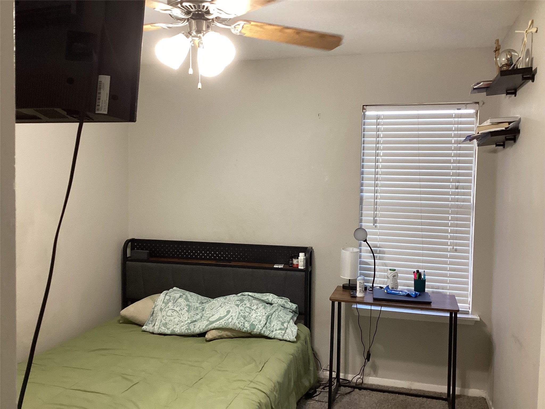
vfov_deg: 45.4
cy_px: 204
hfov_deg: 58.4
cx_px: 272
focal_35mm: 31
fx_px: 488
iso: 125
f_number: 2.4
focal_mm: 3.3
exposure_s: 1/60
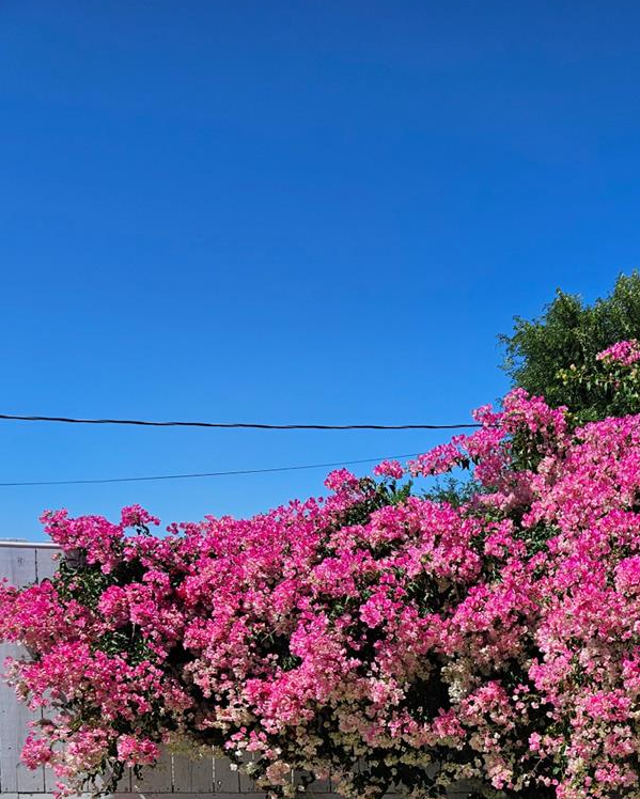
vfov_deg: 37.0
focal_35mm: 45
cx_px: 583
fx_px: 1065
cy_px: 792
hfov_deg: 31.8
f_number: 1.8
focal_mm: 5.4
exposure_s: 1/2483
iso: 25
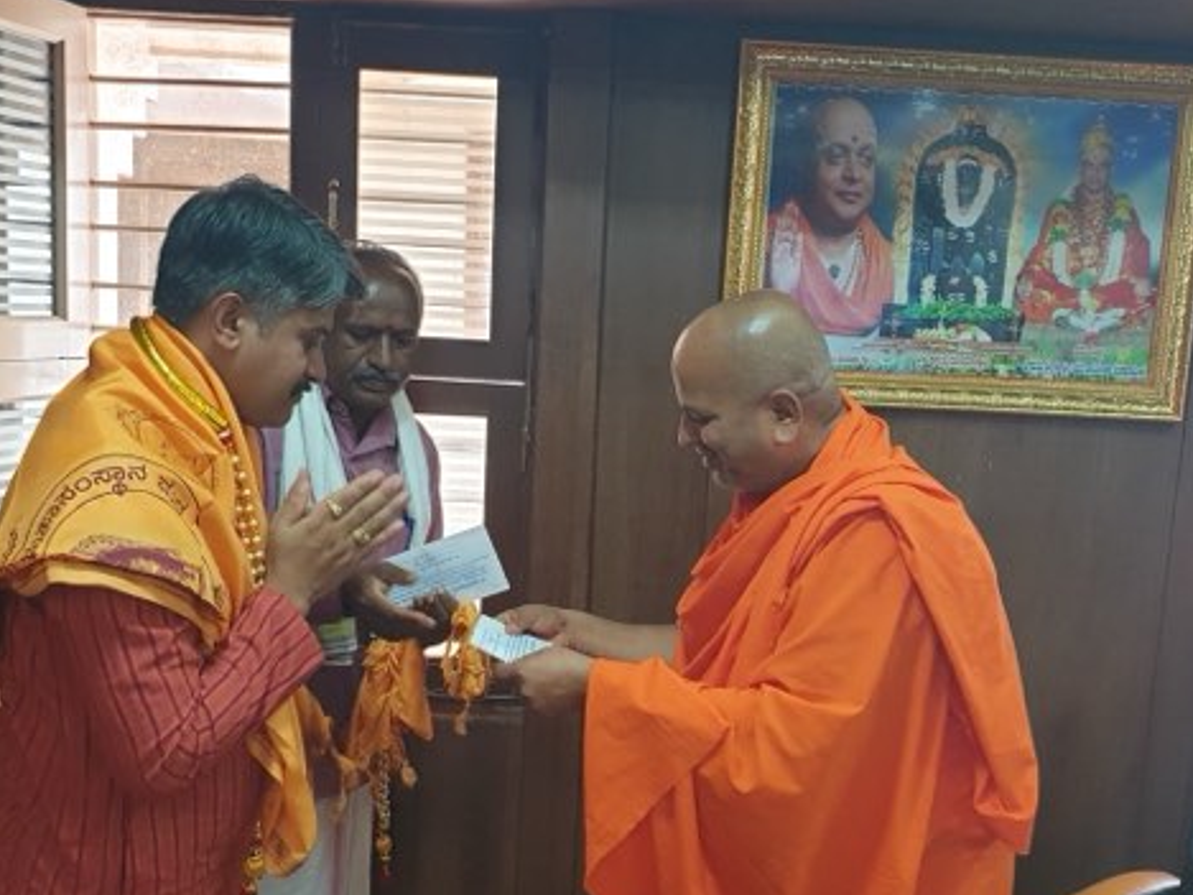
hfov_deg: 46.8
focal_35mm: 40
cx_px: 627
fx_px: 1379
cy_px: 548
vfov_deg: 35.8
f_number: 2.4
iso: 200
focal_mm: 4.3
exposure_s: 1/50
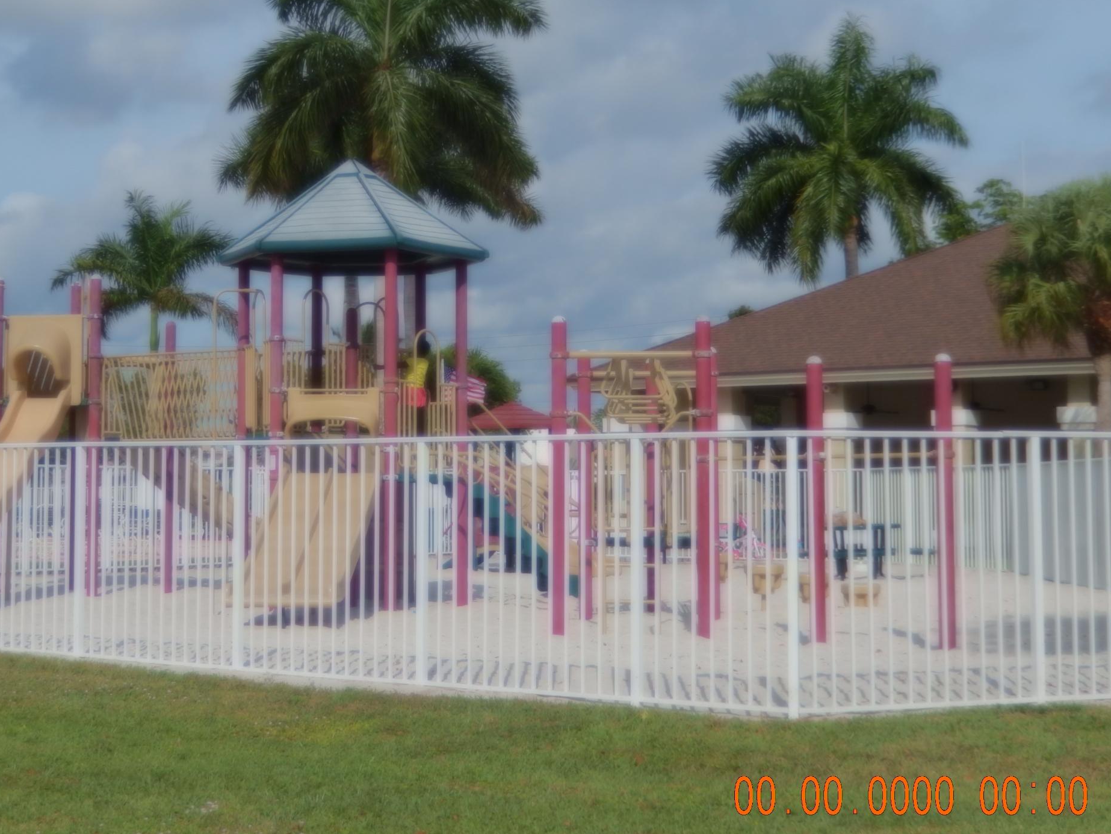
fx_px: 2086
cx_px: 425
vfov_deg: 22.5
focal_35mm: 65
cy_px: 319
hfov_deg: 29.7
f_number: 8.6
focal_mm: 8.1
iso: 125
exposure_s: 1/500
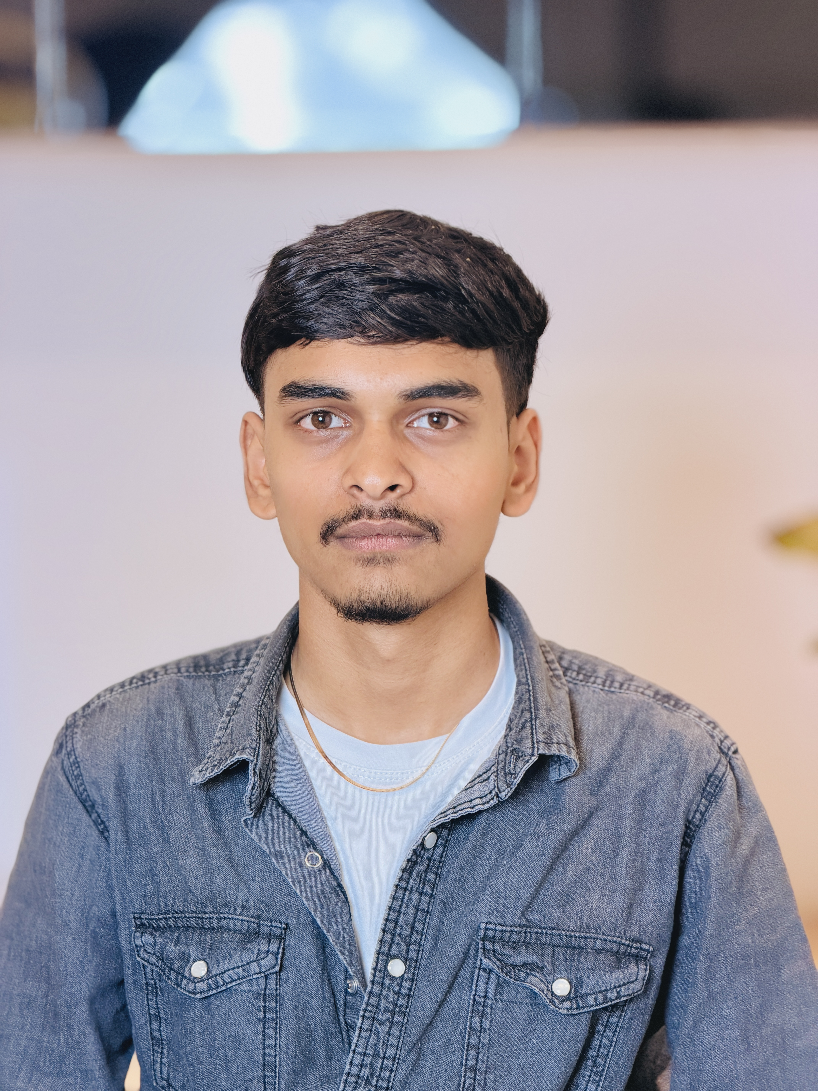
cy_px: 546
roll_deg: +0.0
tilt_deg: -5.0
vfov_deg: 19.6
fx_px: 3151
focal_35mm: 100
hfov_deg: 14.8
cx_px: 409
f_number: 2.8
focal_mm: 16.89
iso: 250
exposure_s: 1/50
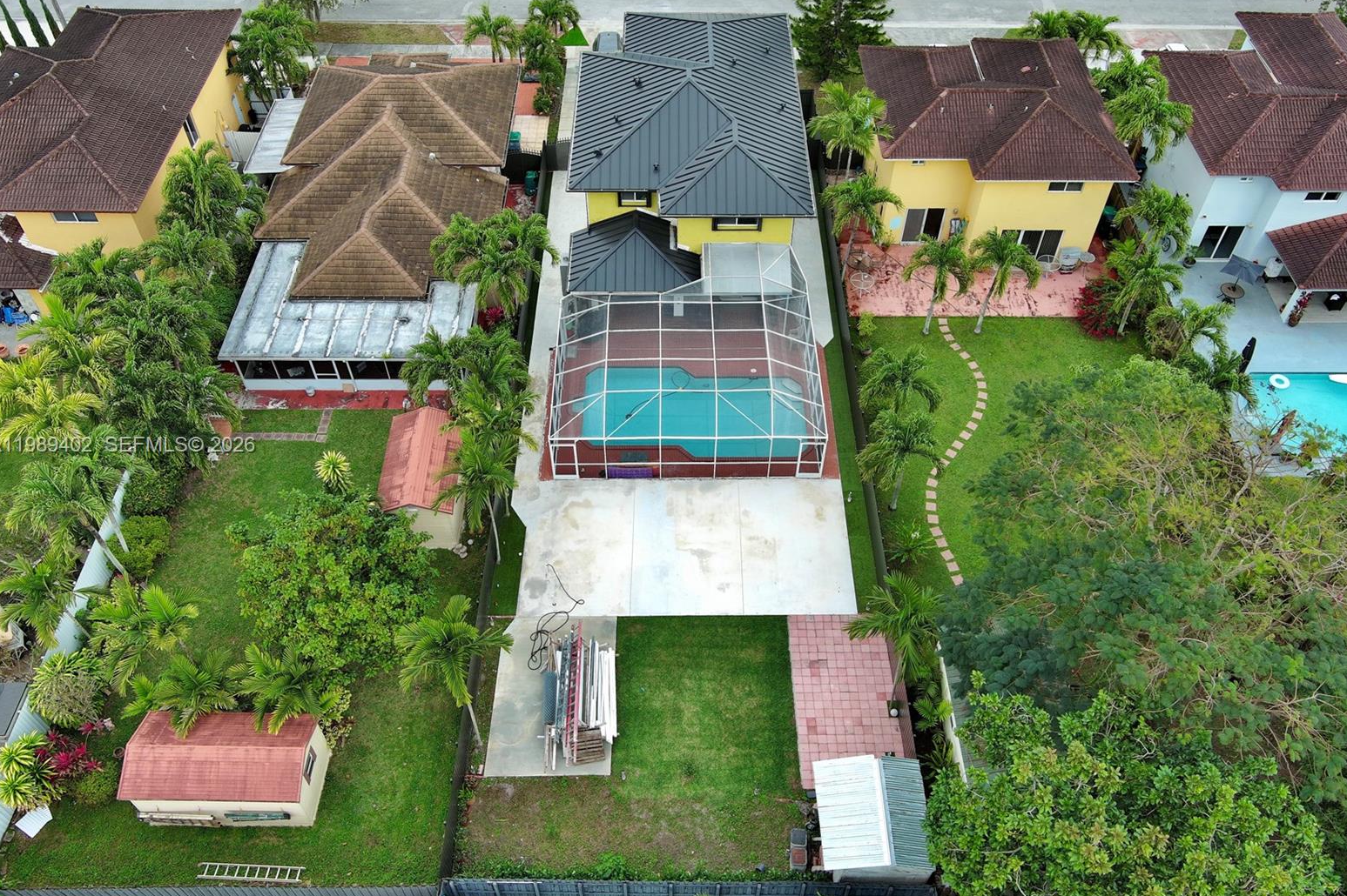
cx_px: 681
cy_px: 446
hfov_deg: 61.9
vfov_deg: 43.6
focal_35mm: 30
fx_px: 1122
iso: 100
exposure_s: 1/411
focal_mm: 10.57
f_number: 2.8
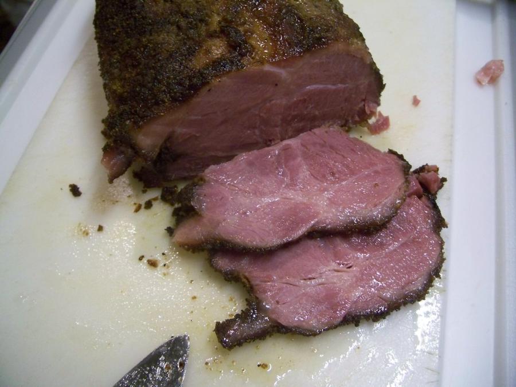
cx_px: 258
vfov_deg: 38.7
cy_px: 194
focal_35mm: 37
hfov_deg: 50.1
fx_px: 552
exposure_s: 1/20
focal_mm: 7.8
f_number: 2.8
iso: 400
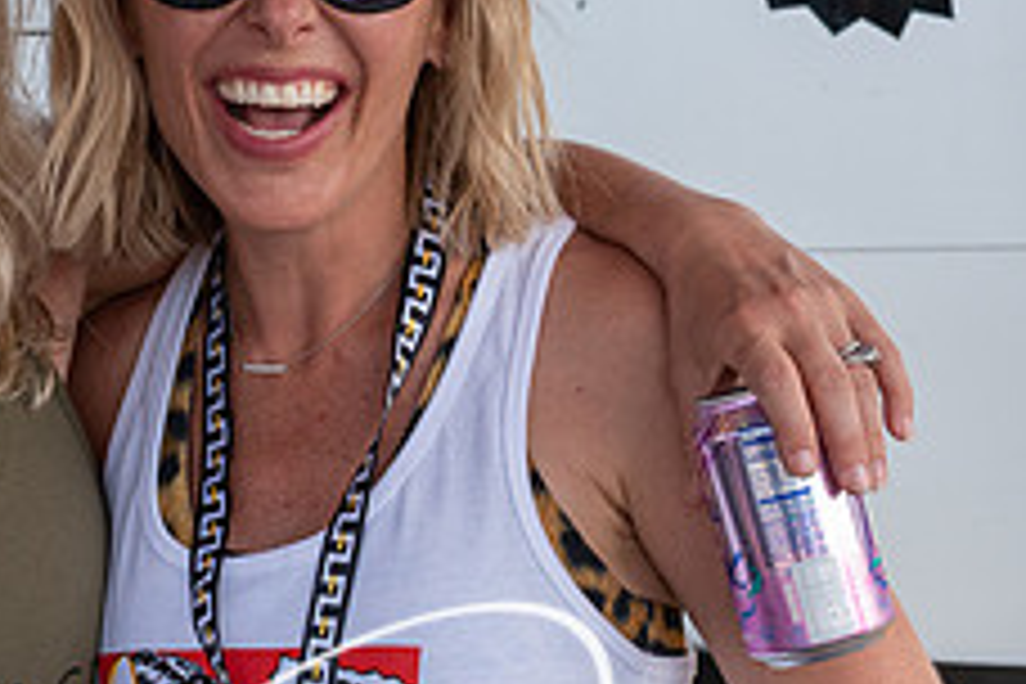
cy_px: 430
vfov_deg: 10.5
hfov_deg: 15.4
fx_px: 3705
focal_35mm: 130
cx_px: -27
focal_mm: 34
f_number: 8
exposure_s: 1/250
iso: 280
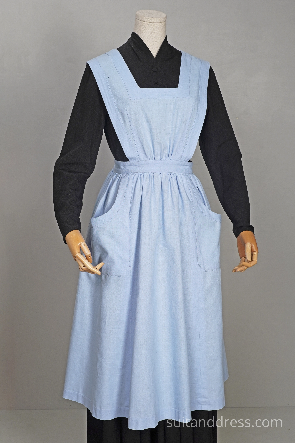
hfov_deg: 28.1
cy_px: 222
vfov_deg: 41.1
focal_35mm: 48
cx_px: 148
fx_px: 590
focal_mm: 32
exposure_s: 1/25
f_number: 7.1
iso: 320
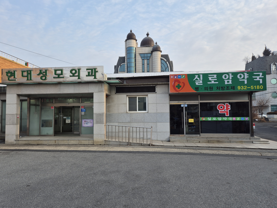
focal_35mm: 24
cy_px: 104
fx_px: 192
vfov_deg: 56.8
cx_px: 133
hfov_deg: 71.6
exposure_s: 1/240
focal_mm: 5.4
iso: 25
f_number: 1.8
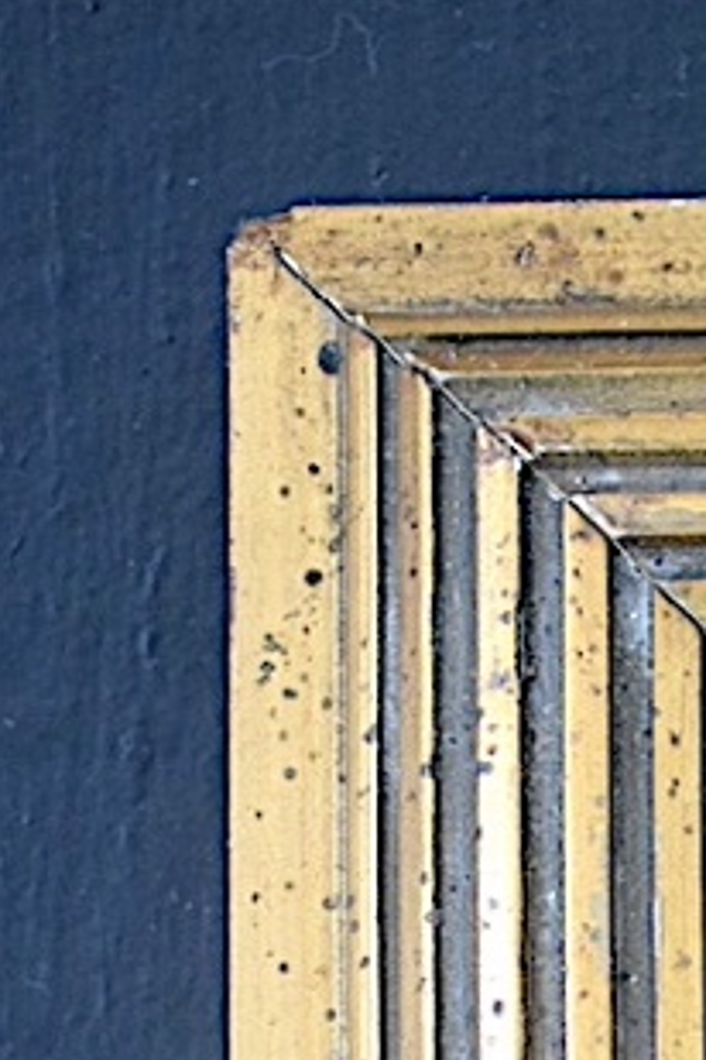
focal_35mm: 198
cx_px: 1066
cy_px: 1794
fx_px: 5824
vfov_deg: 9.9
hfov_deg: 6.8
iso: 2000
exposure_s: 1/60
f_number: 4.5
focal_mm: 34
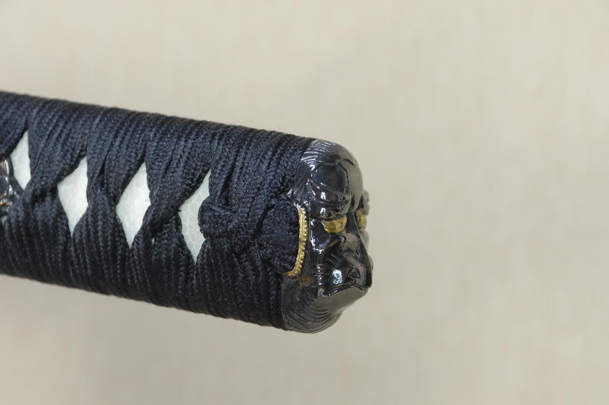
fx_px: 2409
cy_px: 202
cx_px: 304
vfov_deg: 9.6
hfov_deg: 14.4
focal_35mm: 142
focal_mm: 95
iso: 400
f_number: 11
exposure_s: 1/2
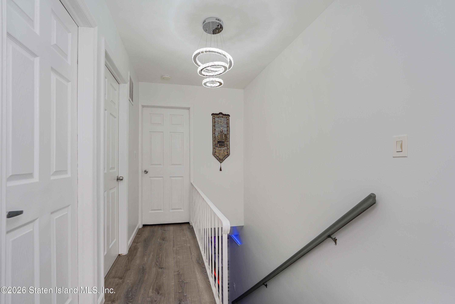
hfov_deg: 96.7
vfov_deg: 73.7
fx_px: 202
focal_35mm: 16
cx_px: 228
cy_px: 152
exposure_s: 1/50
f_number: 5
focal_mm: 16
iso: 100
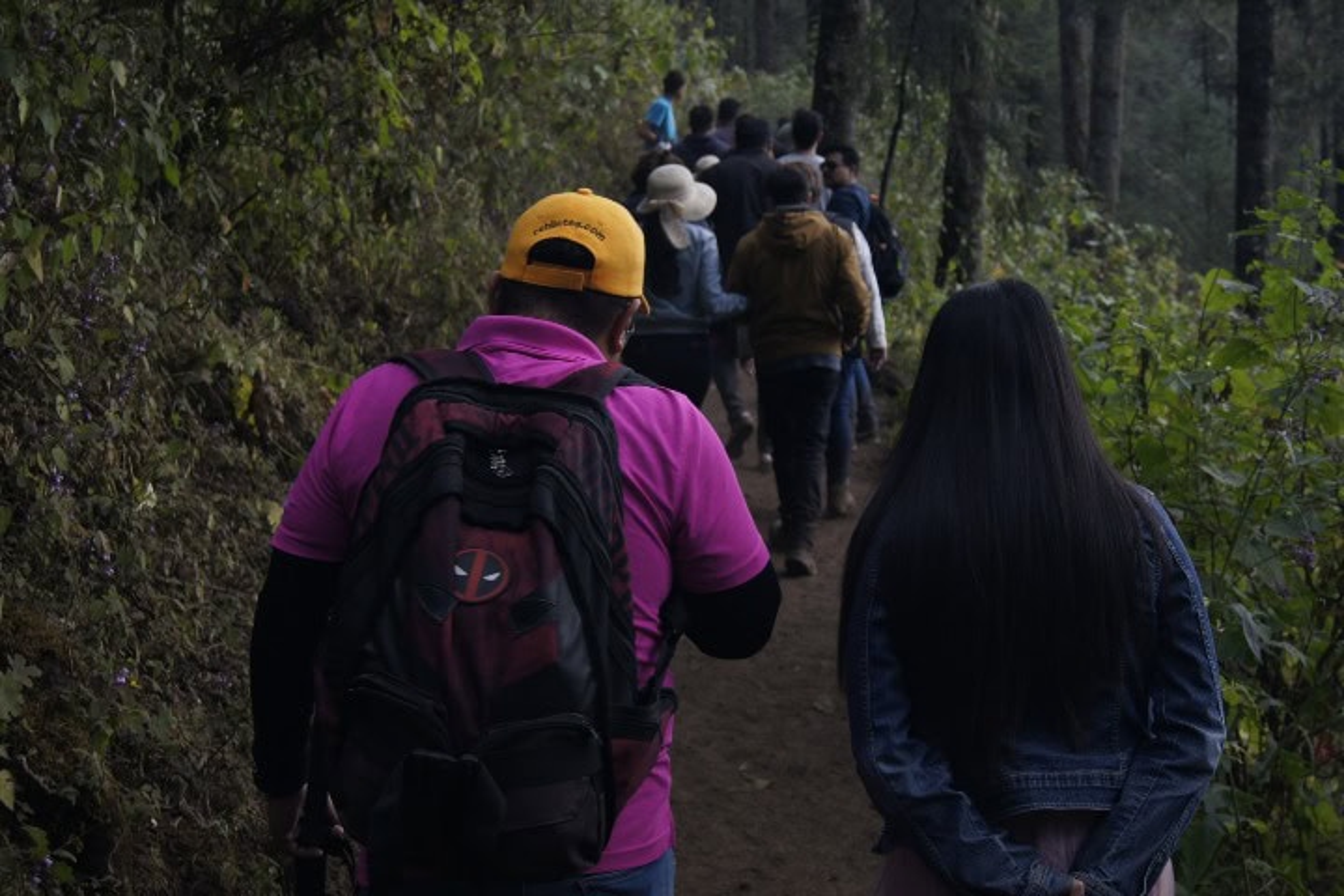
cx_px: 672
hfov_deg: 37.9
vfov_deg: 25.8
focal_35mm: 52
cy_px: 448
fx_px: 1960
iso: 400
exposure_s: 1/250
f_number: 5.6
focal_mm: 35
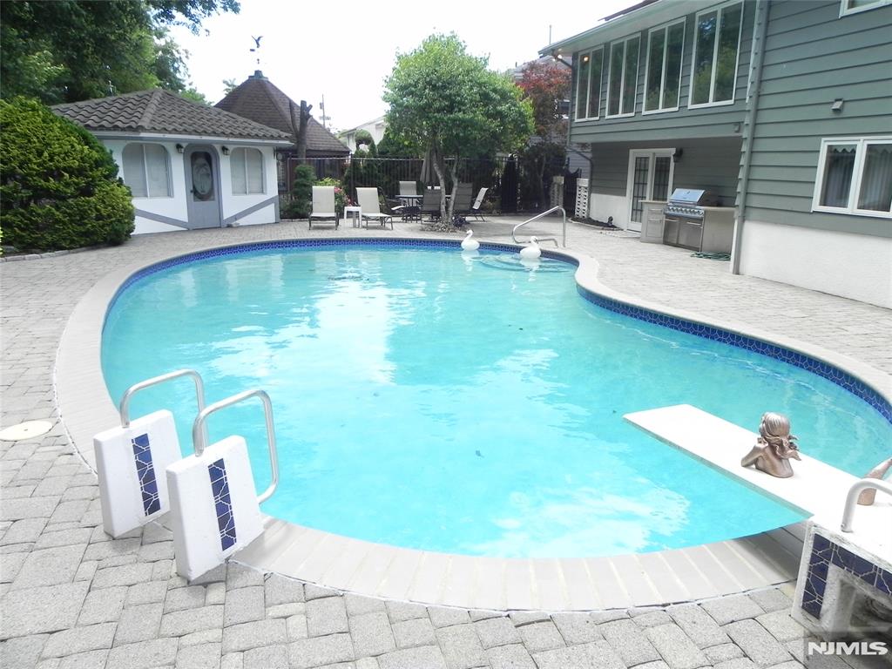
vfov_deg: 53.1
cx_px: 446
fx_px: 670
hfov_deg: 67.3
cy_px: 334
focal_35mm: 26
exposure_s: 1/196
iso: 160
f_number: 5
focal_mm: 4.6
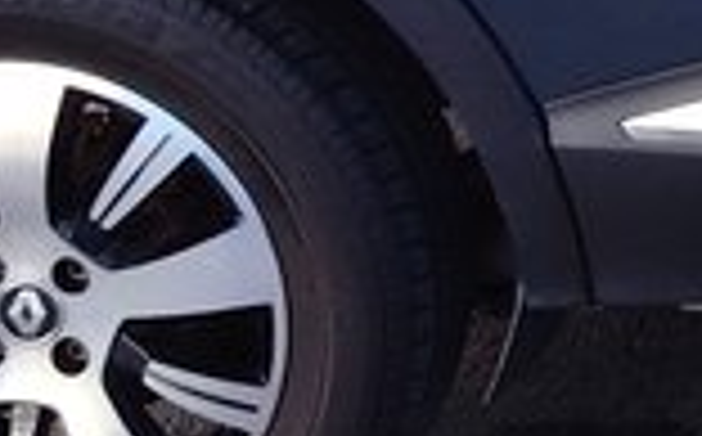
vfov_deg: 6.4
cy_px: -580
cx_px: 1683
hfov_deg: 9.5
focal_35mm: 196
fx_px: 3744
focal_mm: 5.25
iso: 625
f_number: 1.75
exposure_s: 1/900
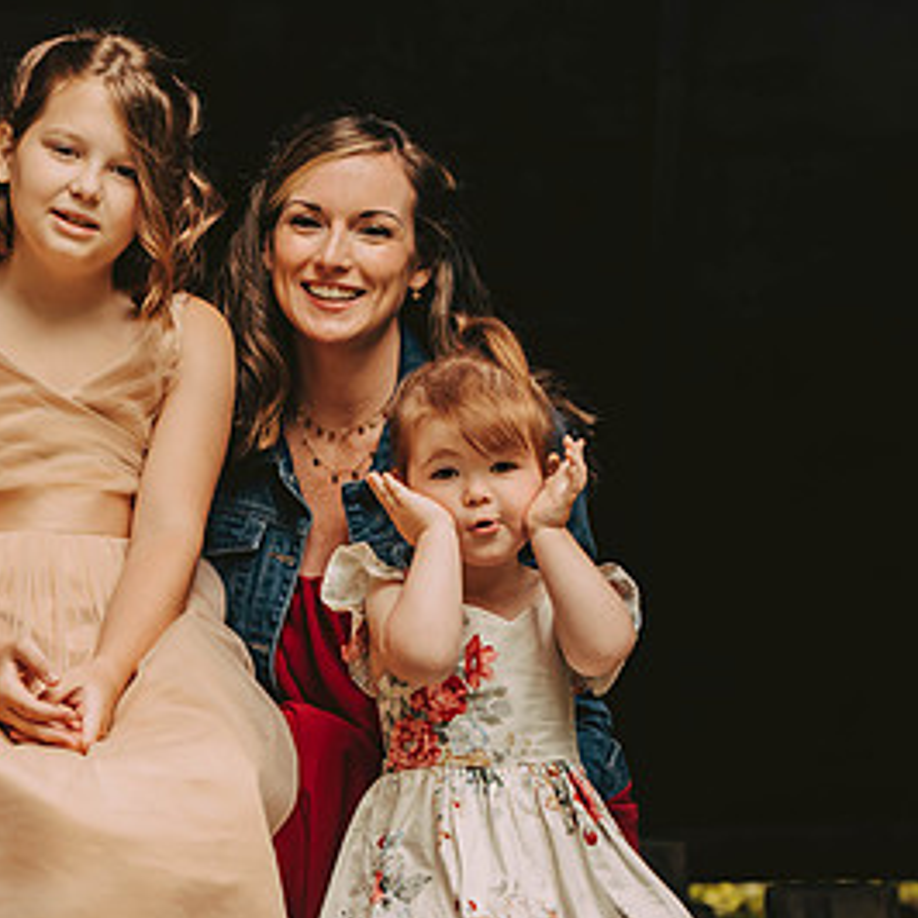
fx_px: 5011
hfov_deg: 10.4
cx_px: 24
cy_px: 544
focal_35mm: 167
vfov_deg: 10.5
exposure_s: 1/800
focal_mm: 90
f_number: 2.8
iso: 640
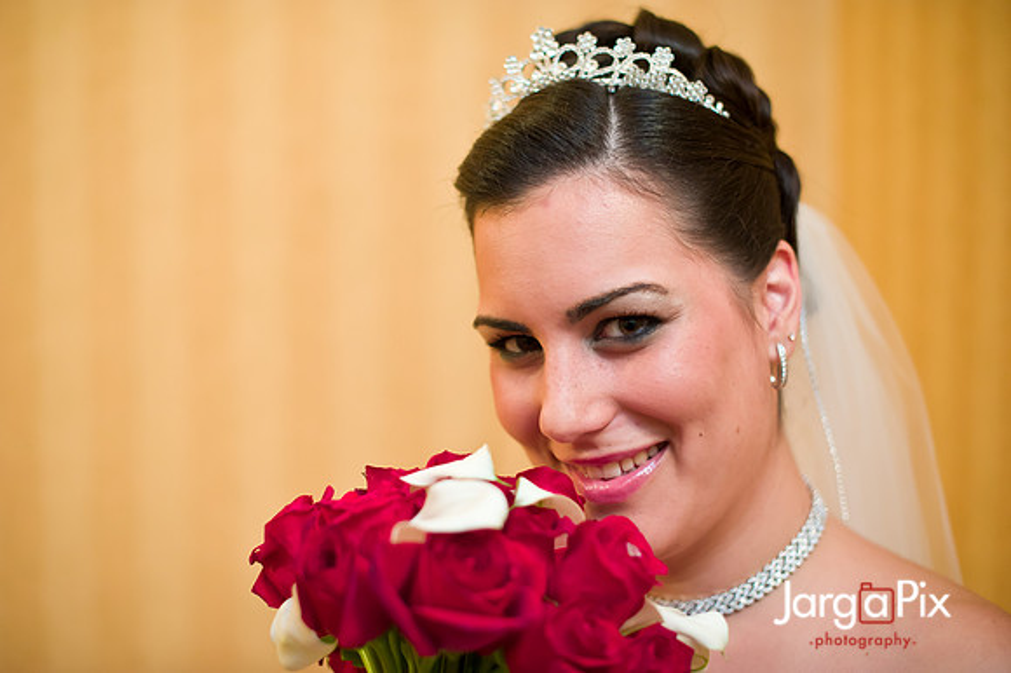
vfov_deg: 27.0
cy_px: 336
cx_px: 506
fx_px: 1403
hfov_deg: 39.6
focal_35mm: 50
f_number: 2
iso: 1600
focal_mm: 50
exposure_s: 1/200
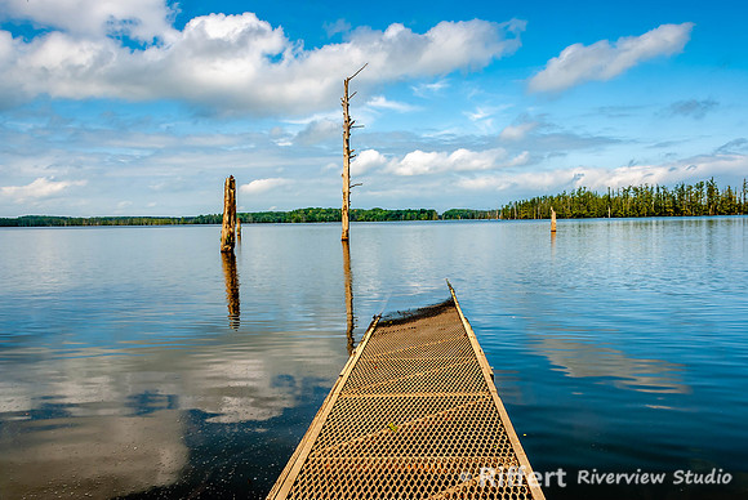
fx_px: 562
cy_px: 250
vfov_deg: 48.0
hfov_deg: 67.3
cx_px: 374
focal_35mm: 27
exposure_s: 1/100
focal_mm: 18
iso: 100
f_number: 11
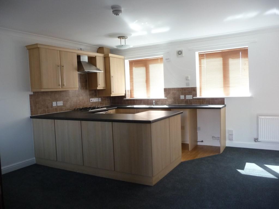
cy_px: 104
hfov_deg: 63.4
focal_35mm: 28
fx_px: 226
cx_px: 140
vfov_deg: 49.7
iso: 200
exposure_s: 1/30
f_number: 3.3
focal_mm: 4.7
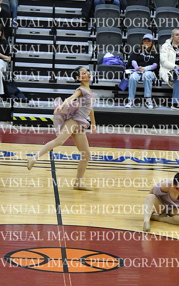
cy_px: 143
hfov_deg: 5.7
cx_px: 86
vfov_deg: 9.1
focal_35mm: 231
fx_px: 1803
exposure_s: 1/400
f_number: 3.5
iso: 4000
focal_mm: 150
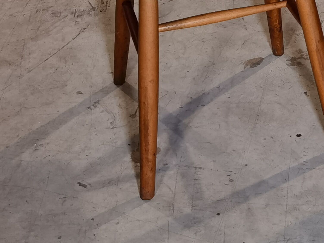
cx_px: 410
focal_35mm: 106
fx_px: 992
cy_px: -36
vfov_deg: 13.6
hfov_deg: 17.5
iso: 160
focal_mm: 6.71
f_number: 1.9
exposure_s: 1/100
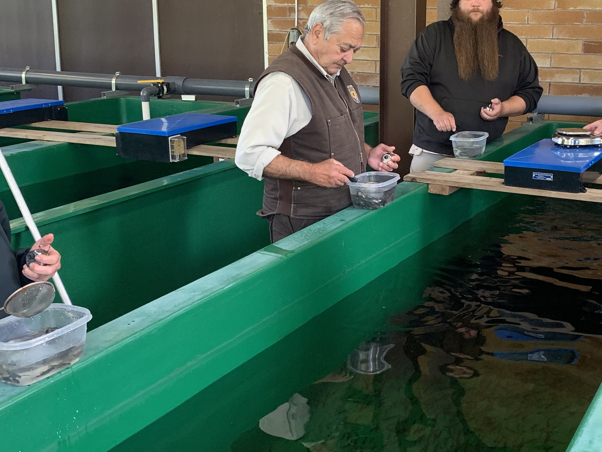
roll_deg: -1.8
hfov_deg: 39.2
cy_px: 206
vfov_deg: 30.3
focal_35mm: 48
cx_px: 396
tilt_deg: -12.2
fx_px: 835
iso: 100
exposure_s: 1/89
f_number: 1.8
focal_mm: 4.25
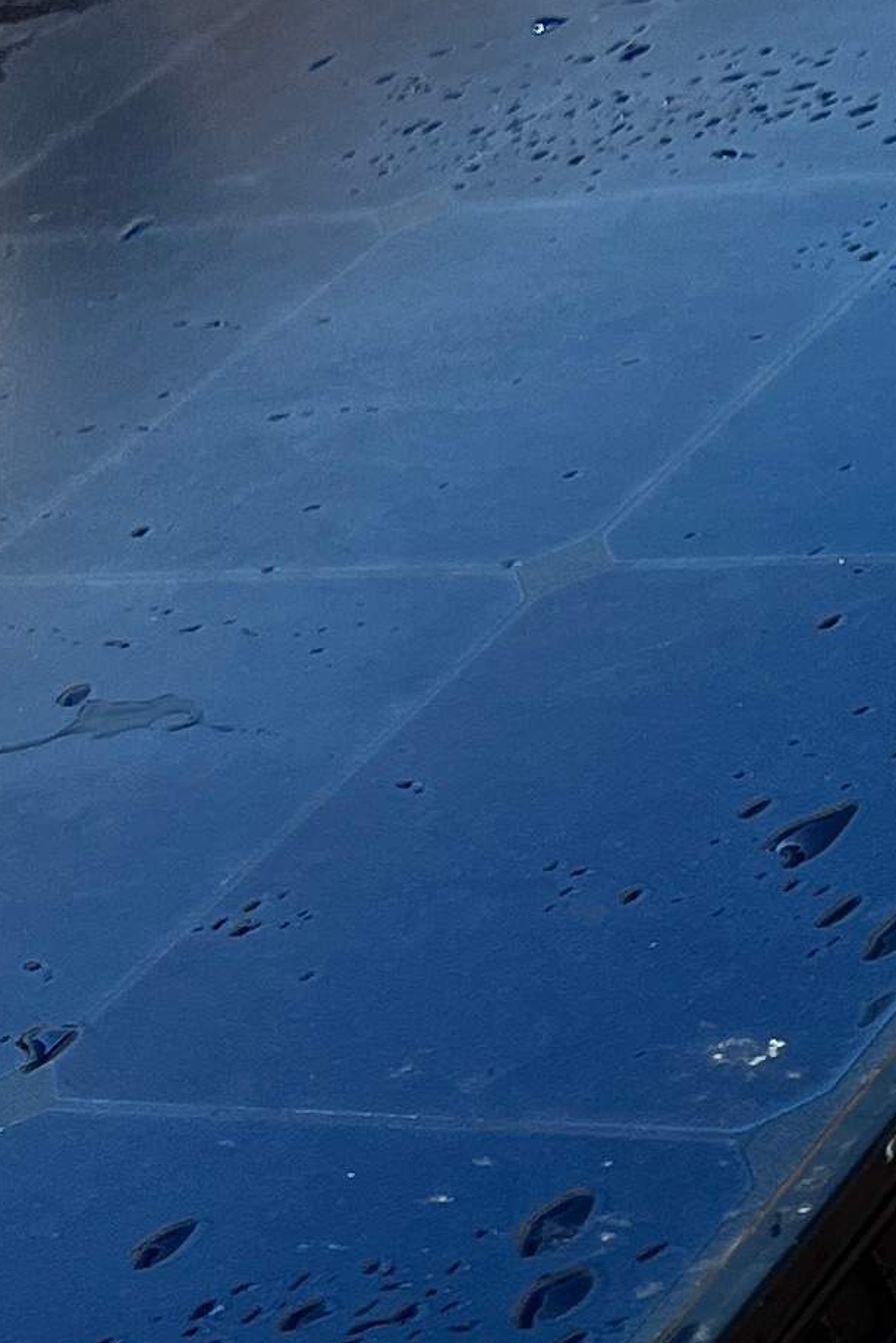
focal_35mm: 119
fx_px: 4441
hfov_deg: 10.7
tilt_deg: -36.8
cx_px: 1681
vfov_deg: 17.1
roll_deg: -3.5
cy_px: 367
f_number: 1.6
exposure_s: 1/2967
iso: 50
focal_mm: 5.1
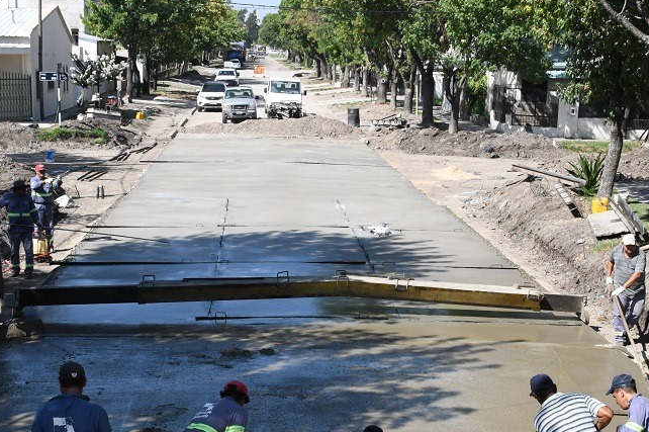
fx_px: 1207
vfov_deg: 20.1
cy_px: 332
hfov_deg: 30.1
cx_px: 321
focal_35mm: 67
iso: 1600
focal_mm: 29
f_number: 16
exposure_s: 1/800
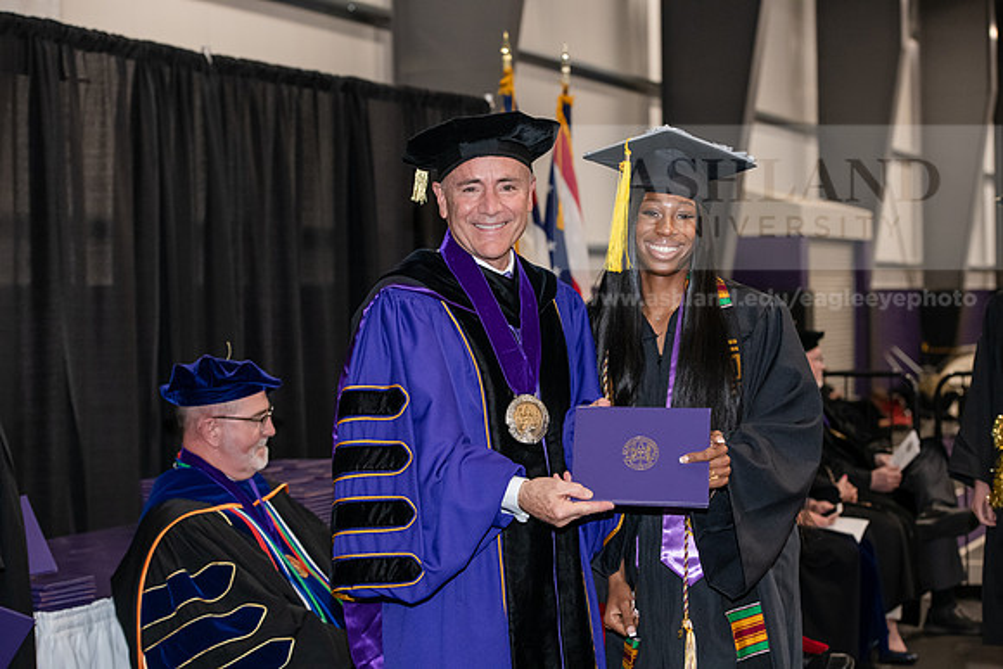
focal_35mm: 75
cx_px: 502
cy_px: 334
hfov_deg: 27.0
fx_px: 2090
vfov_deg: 18.2
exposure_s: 1/200
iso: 2500
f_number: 5
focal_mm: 75
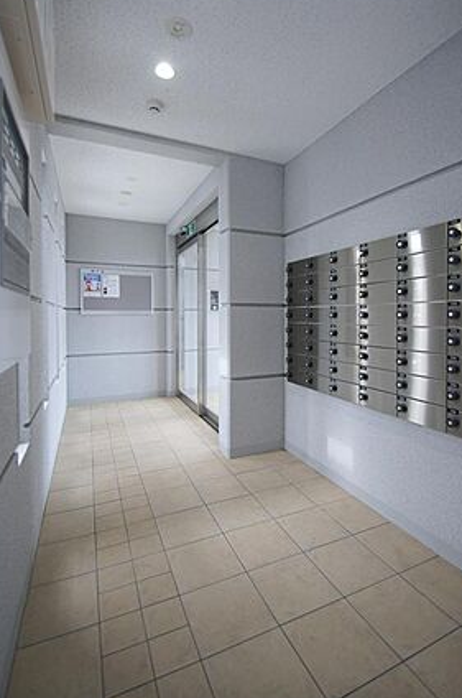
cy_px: 318
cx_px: 249
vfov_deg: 93.1
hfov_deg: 70.1
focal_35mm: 17
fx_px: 329
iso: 100
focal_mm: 10
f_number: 4
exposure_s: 1/30
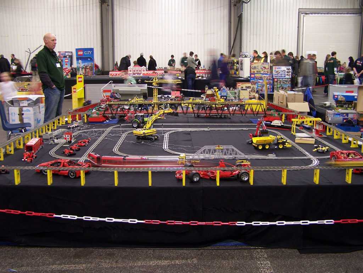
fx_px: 398
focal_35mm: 38
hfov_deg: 49.0
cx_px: 182
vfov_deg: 37.7
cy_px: 136
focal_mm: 6.3
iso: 80
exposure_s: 1/2
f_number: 2.8
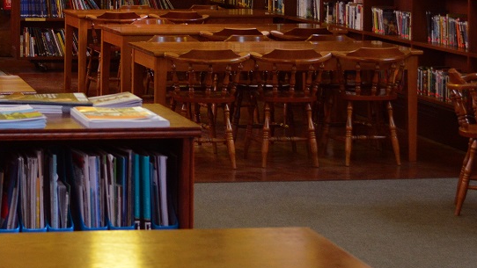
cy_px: -40
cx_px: 29
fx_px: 1543
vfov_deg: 9.8
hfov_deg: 17.3
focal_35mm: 122
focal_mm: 28
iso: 400
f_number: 4.5
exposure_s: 1/20
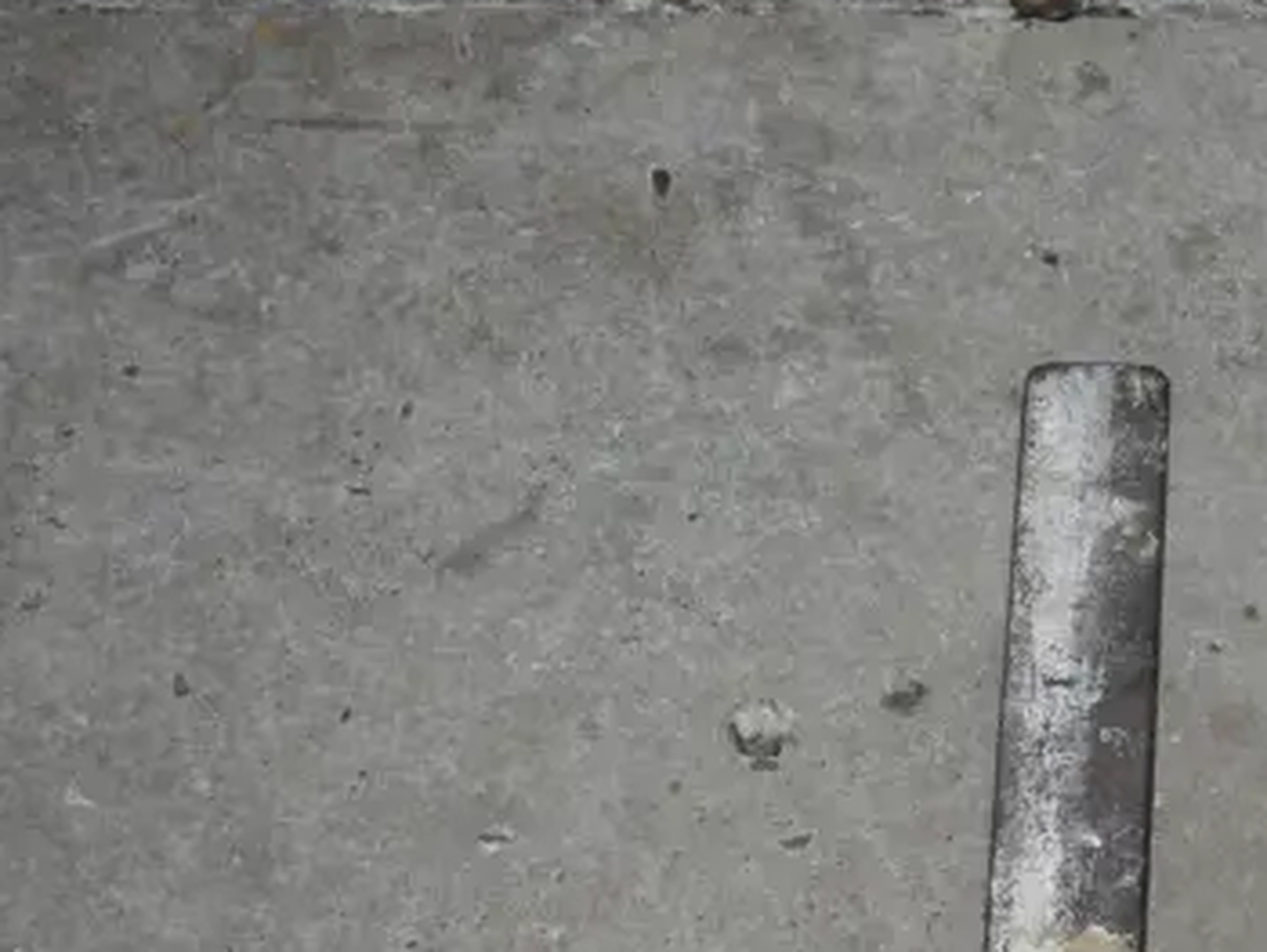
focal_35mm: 82
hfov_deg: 21.4
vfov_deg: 17.1
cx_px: 1676
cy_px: 1164
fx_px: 3003
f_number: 3.5
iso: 200
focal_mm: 14
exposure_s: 1/80
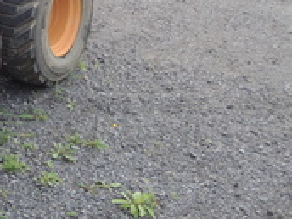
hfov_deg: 21.6
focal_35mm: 76
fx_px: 641
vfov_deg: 18.7
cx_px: -143
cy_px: -19
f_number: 2.8
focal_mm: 4.3
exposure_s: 1/400
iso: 100
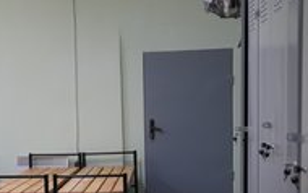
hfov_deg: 27.5
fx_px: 613
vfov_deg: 17.7
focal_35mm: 73
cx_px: 53
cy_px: 161
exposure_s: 1/160
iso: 1250
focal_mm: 34
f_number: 4
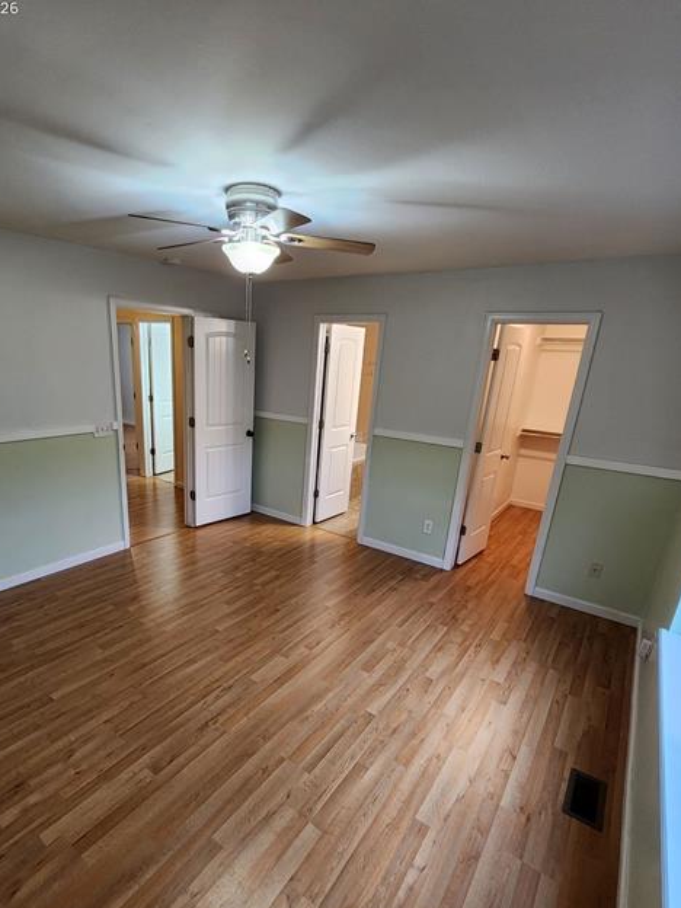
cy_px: 501
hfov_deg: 77.4
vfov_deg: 94.2
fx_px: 420
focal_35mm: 16
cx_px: 279
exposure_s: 1/60
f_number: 2.2
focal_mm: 2.2
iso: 320
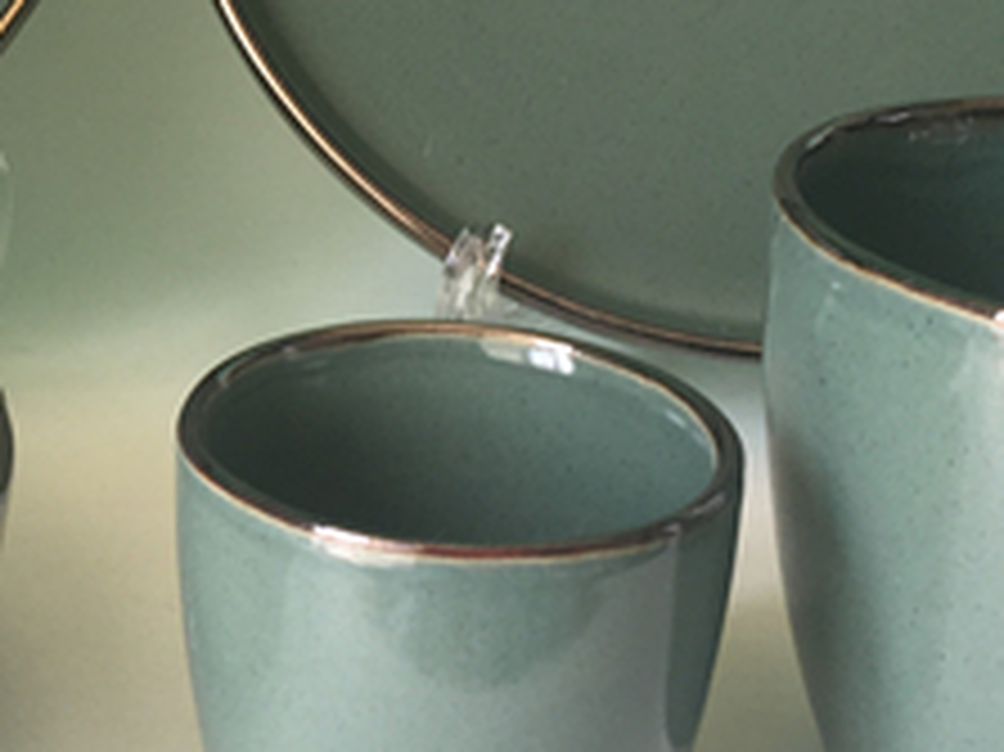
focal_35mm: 104
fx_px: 3015
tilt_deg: -13.7
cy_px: -59
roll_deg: -0.7
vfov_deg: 13.9
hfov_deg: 18.5
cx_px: 32
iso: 25
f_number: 2.2
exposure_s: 1/50
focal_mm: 4.15
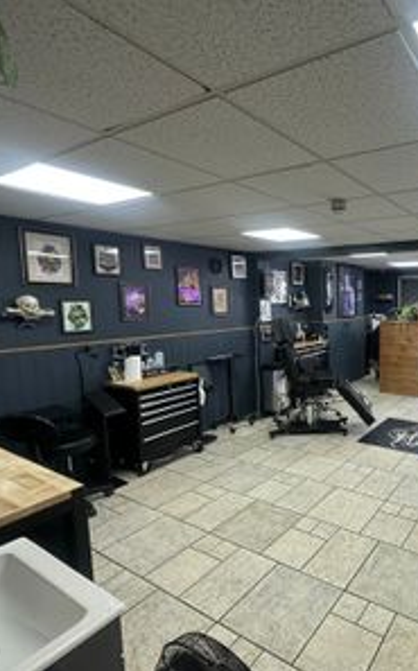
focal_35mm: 20
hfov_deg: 53.5
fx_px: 365
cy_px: 337
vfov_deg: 85.1
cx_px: 362
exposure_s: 1/100
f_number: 2.2
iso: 125
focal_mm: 2.22
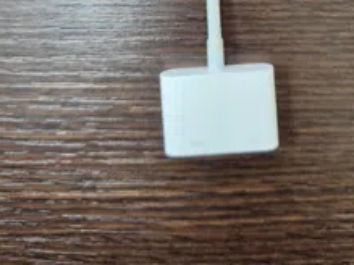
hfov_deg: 44.5
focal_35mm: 42
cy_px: -57
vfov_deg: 29.3
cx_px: 220
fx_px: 429
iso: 125
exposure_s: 1/100
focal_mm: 6.5
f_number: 1.4
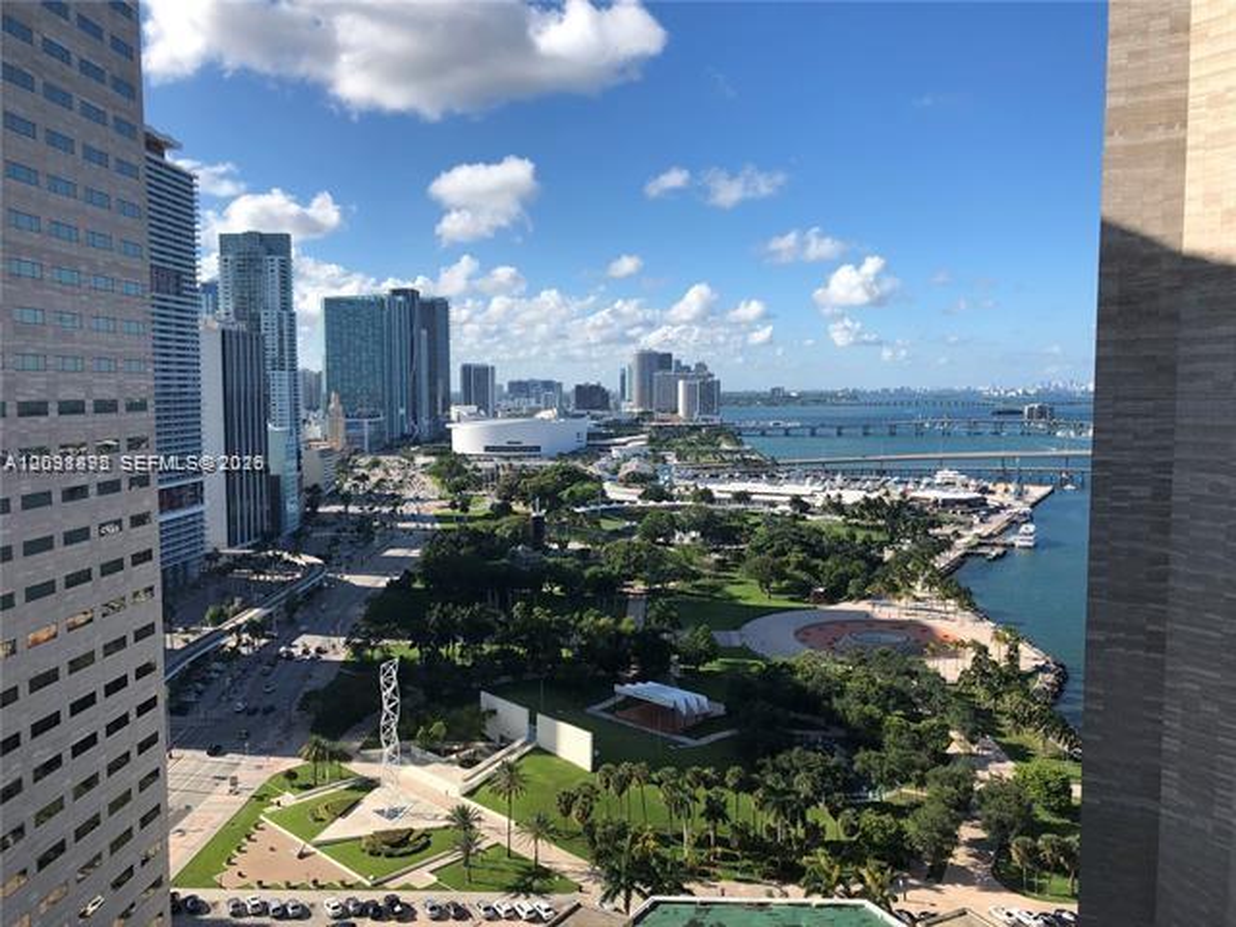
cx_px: 618
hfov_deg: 63.4
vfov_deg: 49.7
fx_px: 1000
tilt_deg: -4.0
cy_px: 464
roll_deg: +0.9
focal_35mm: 28
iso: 20
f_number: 1.8
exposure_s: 1/2088
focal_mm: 3.99
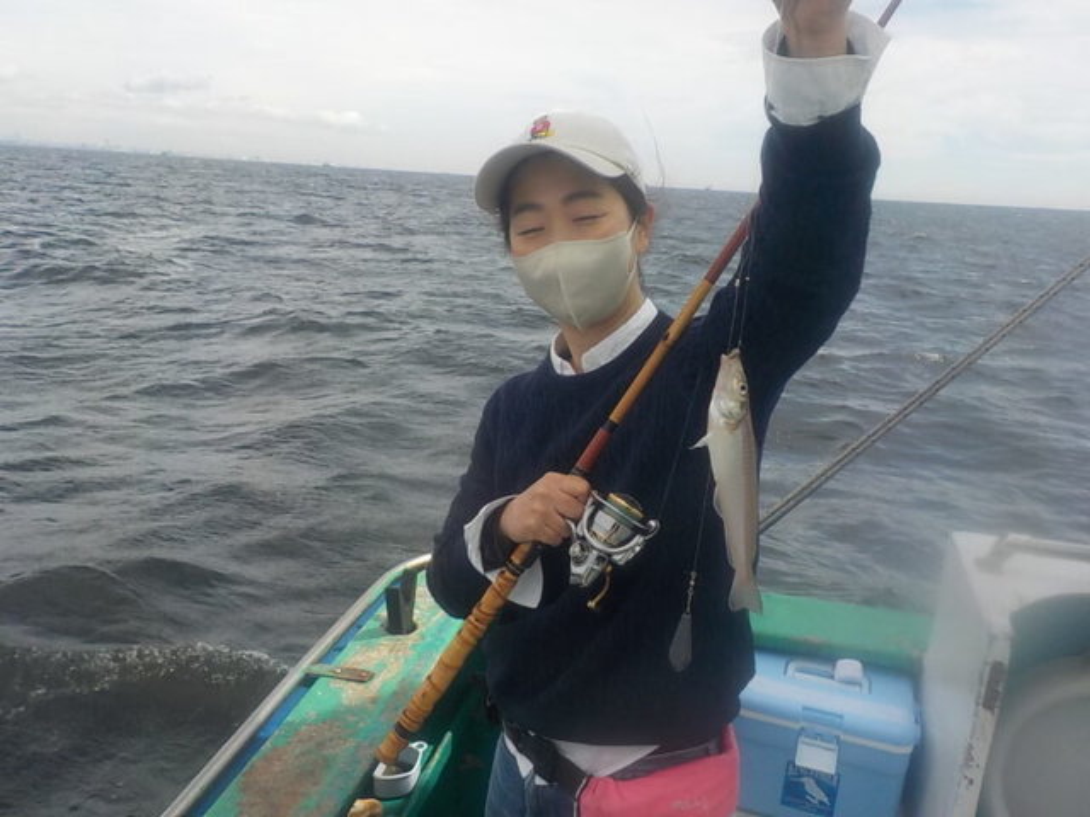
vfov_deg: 46.8
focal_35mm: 30
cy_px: 408
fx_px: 945
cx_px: 545
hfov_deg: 60.0
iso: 125
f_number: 3.3
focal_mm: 4.1
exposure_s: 1/1250
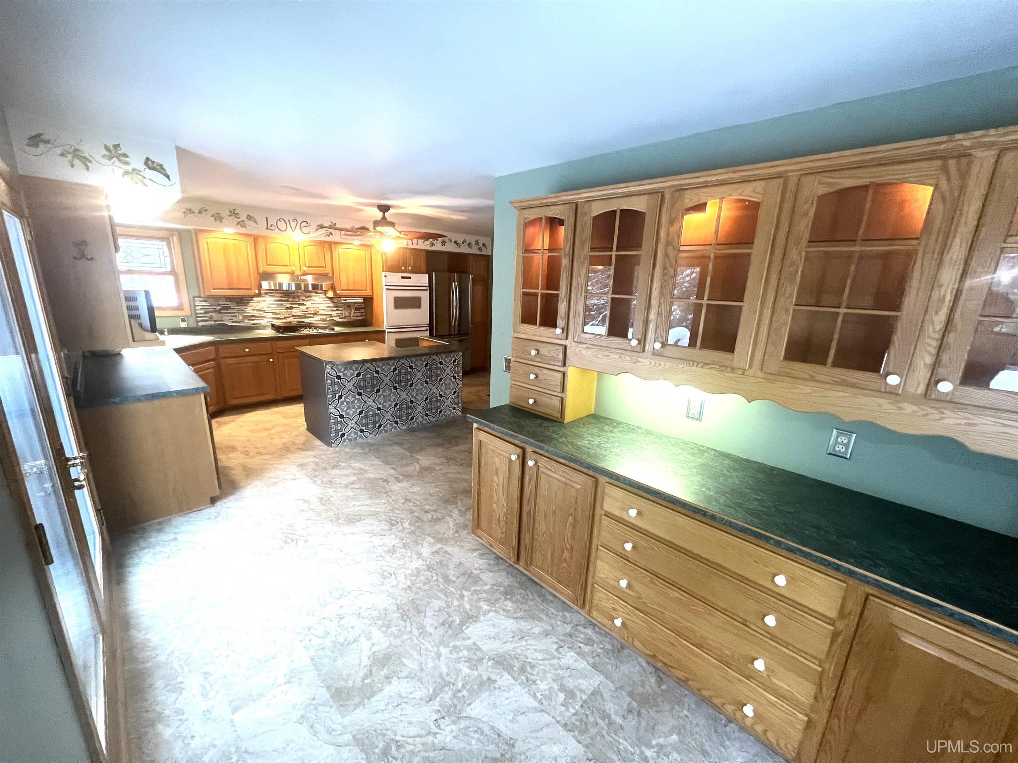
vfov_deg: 89.9
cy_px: 382
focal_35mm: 13
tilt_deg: -14.2
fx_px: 382
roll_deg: -2.6
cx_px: 509
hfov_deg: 106.2
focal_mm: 1.57
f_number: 1.8
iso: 320
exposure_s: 1/60
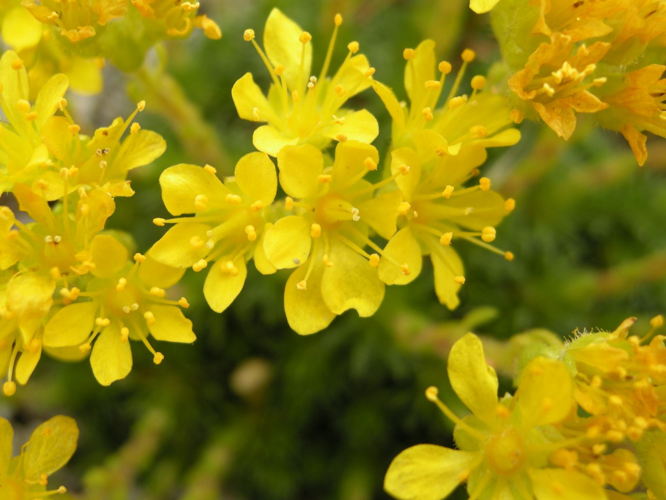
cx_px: 352
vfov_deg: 34.3
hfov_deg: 44.8
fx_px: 808
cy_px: 227
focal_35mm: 42
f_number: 3.4
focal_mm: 7.5
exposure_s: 1/76.6
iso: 64
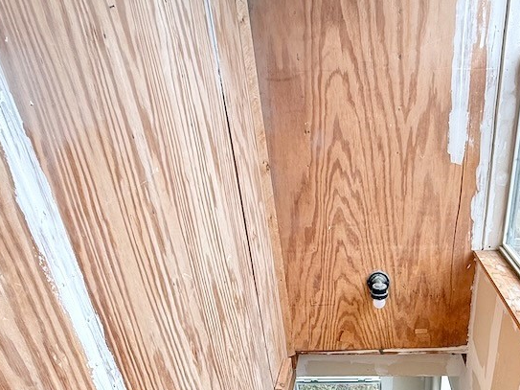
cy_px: 443
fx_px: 496
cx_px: 388
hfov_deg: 53.0
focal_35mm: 33
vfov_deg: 35.7
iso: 100
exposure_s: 1/99
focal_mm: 2.22
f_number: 2.2
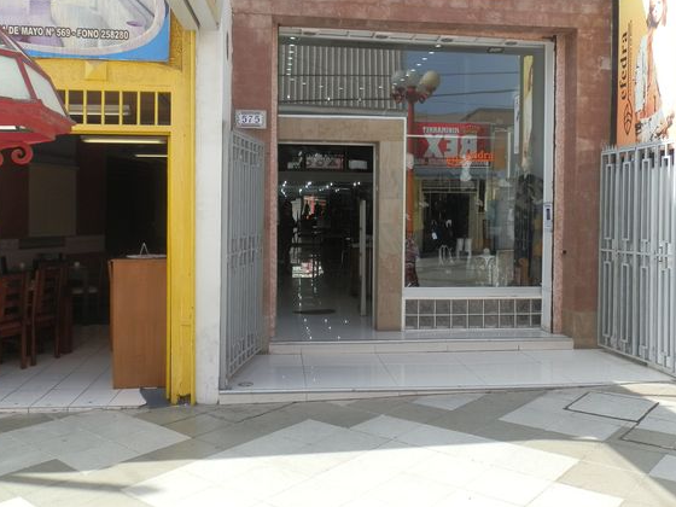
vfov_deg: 44.1
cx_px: 369
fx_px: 625
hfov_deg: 56.7
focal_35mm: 32
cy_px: 220
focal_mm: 5
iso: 64
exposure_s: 1/320
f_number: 3.1
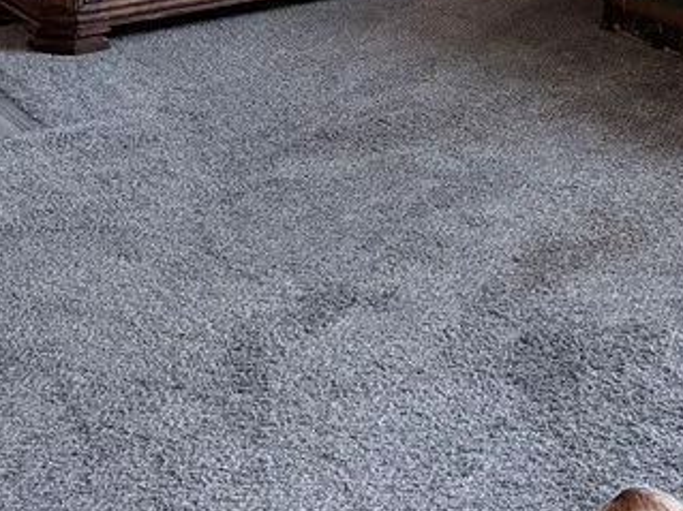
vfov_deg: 17.1
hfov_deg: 25.1
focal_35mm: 77
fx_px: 1519
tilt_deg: -6.5
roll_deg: -1.1
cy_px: -272
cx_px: 505
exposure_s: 1/60
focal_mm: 6.76
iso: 250
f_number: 1.78
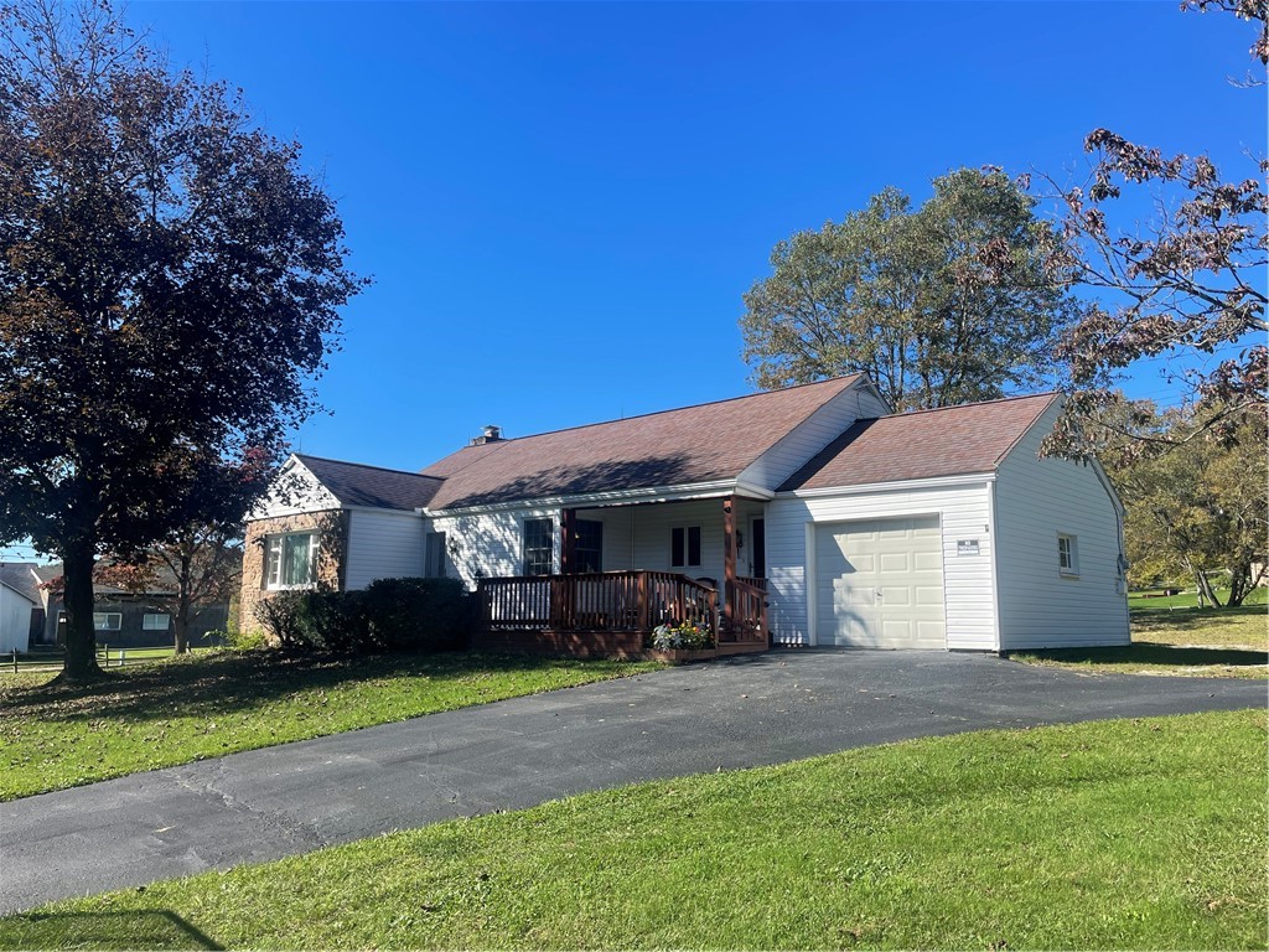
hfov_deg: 67.3
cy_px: 476
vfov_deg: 53.1
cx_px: 634
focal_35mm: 26
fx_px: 953
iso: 32
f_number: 1.6
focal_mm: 4.2
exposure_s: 1/1887
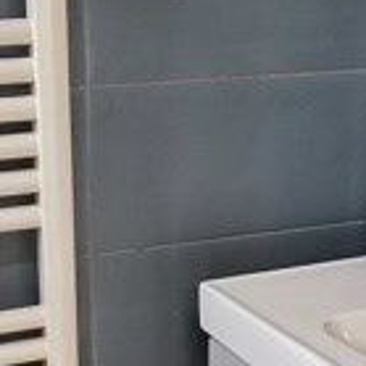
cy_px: 292
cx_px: 126
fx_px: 790
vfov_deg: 25.6
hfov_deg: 26.0
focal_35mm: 66
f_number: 2.2
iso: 500
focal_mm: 2.2
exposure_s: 1/50
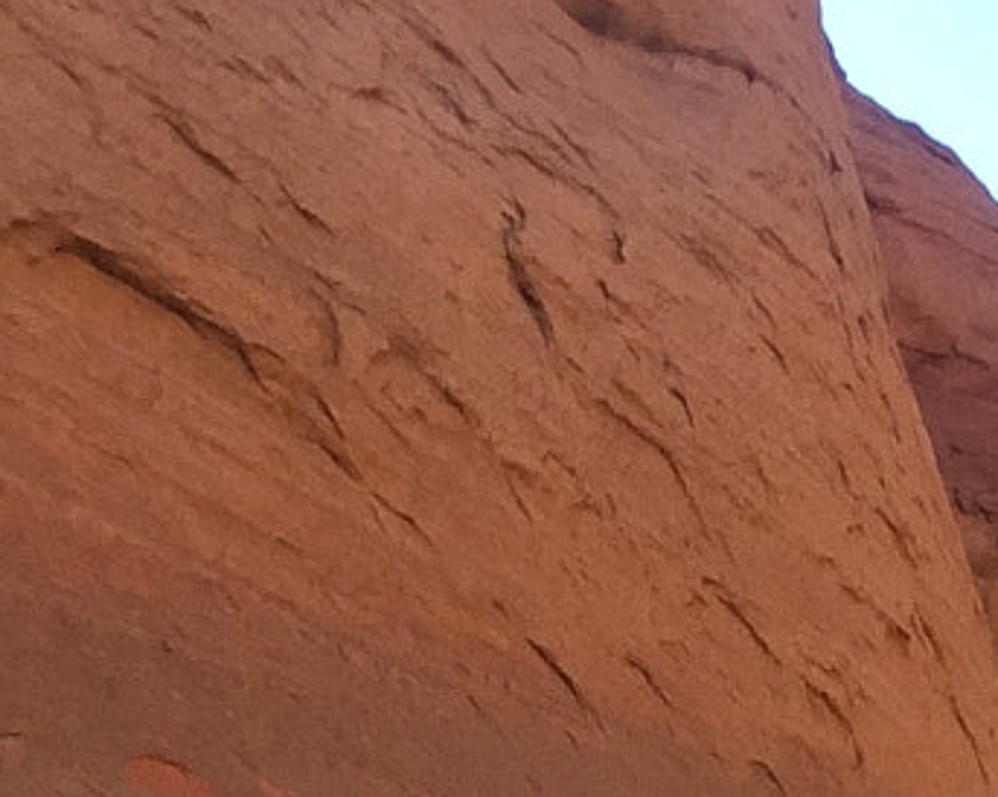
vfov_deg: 11.4
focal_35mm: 132
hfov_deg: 13.0
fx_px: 3897
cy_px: 1033
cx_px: 1871
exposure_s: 1/476
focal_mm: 4.15
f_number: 2.2
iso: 32
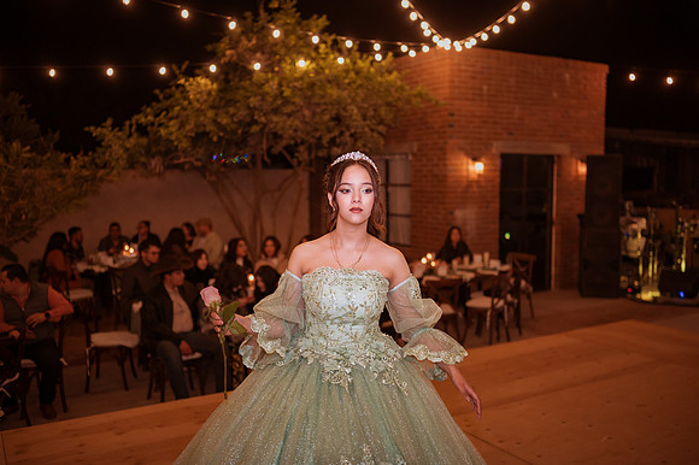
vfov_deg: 37.8
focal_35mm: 35
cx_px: 350
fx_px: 679
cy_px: 232
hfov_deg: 54.5
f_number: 1.8
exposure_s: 1/200
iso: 1600
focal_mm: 35
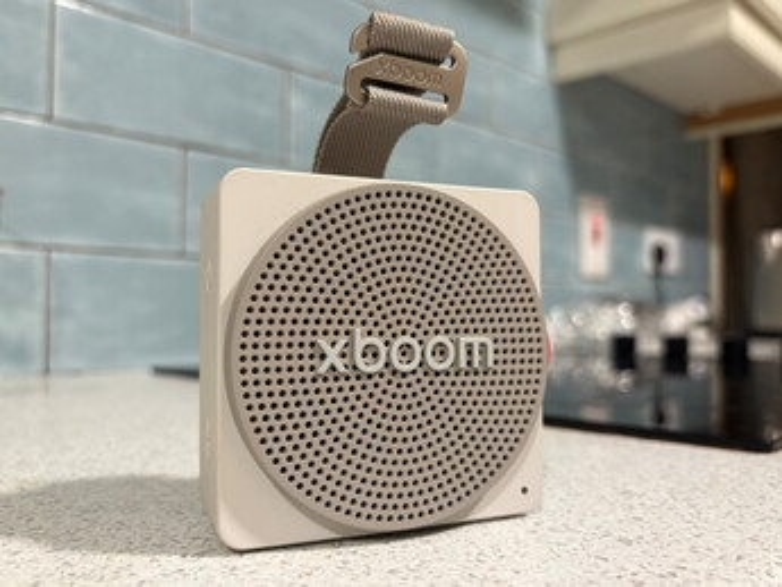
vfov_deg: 53.1
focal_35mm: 26
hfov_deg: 67.3
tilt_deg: +1.6
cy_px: 294
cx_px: 391
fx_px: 588
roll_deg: -0.4
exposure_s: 1/50
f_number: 1.6
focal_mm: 5.96
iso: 200
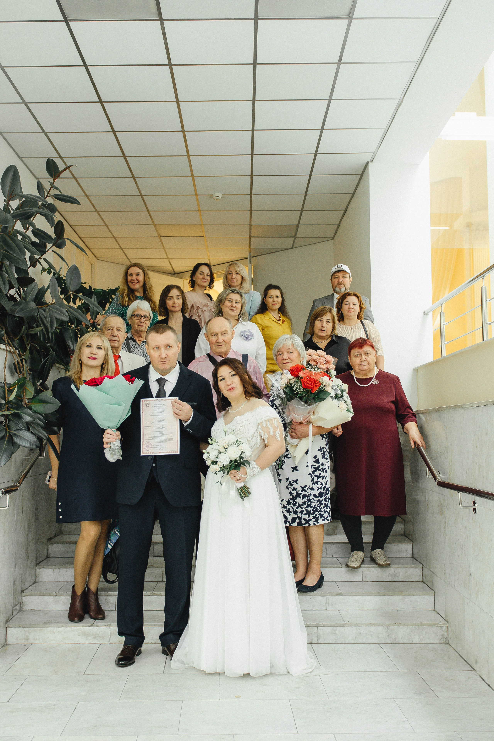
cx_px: 247
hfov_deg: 36.9
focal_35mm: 36
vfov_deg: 53.1
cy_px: 370
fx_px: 741
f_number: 2.8
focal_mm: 24
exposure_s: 1/250
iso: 640
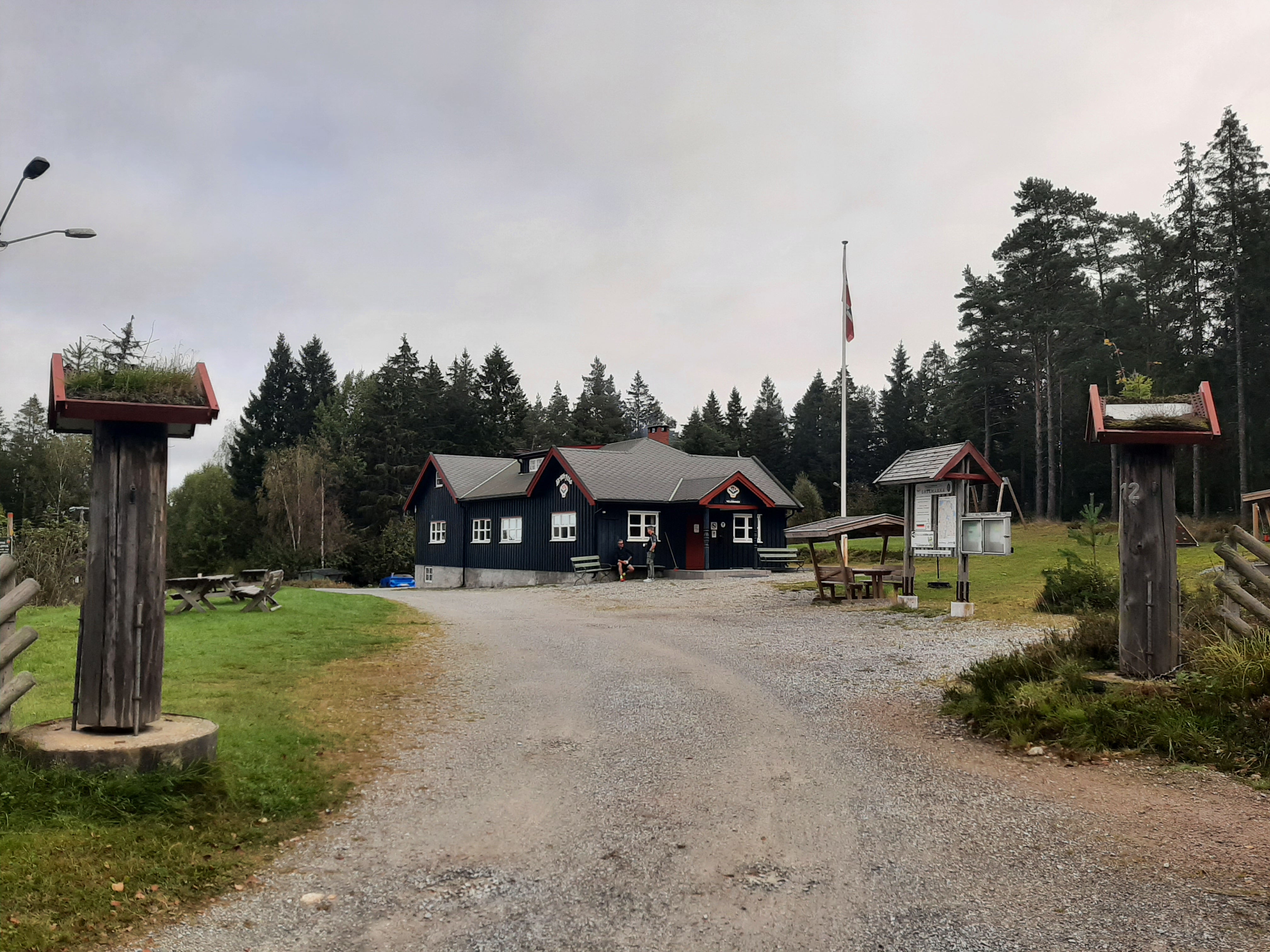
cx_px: 635
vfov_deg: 53.1
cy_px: 476
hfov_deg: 67.3
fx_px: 954
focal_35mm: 26
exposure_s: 1/1629
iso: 40
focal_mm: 3.93
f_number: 1.7
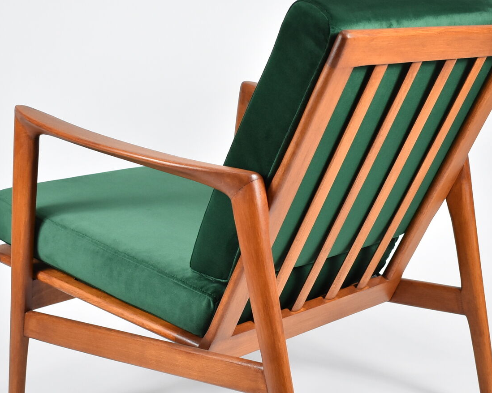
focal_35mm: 77
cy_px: 255
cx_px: 257
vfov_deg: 19.9
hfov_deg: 24.8
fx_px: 1121
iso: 1000
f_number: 4.2
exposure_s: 1/125
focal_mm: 30
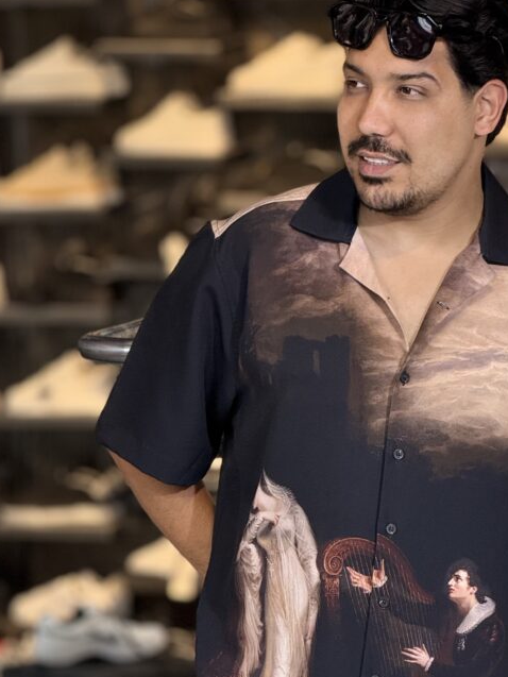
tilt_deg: -5.7
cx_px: 385
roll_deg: +1.0
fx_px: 3775
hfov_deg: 7.7
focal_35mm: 193
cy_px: 472
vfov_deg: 10.2
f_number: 2.8
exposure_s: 1/100
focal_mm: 15.66
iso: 200
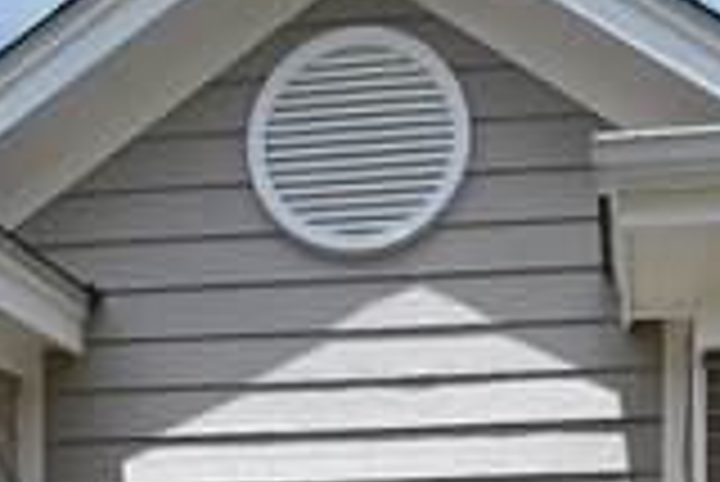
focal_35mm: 112
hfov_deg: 18.2
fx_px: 2242
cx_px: 418
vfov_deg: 8.7
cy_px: 1678
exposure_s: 1/250
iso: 110
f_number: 5.6
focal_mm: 14
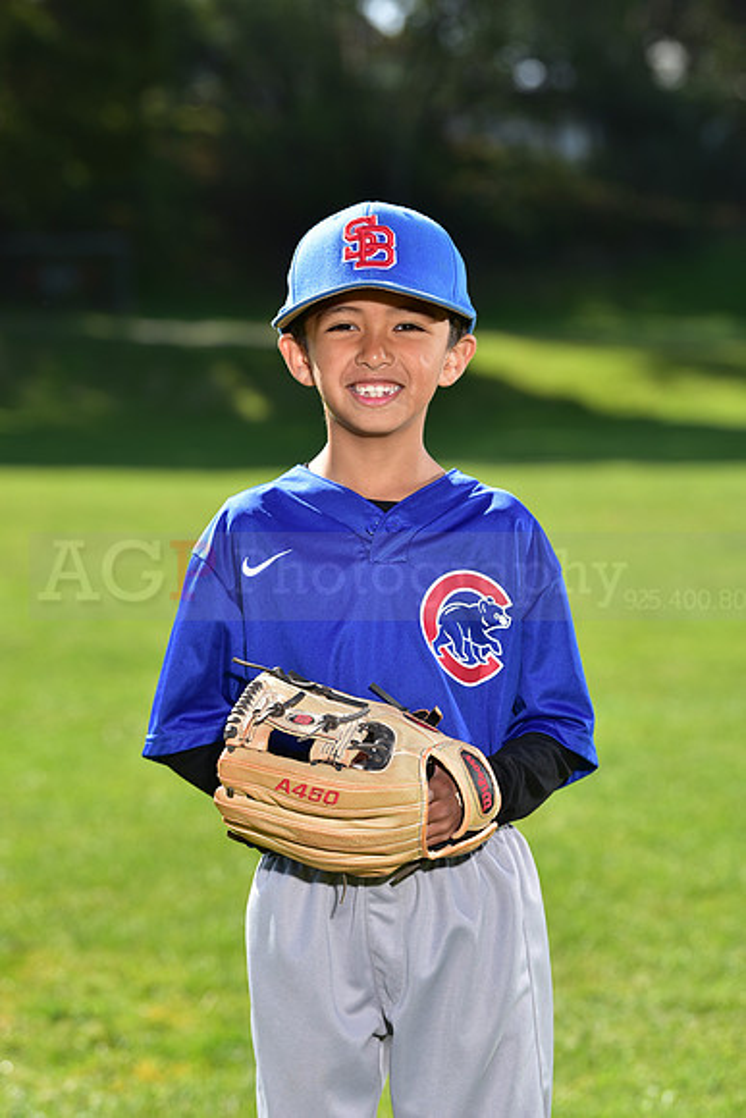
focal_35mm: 125
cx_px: 373
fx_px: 3883
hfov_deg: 11.0
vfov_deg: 16.4
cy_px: 559
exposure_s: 1/250
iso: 80
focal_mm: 125
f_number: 5
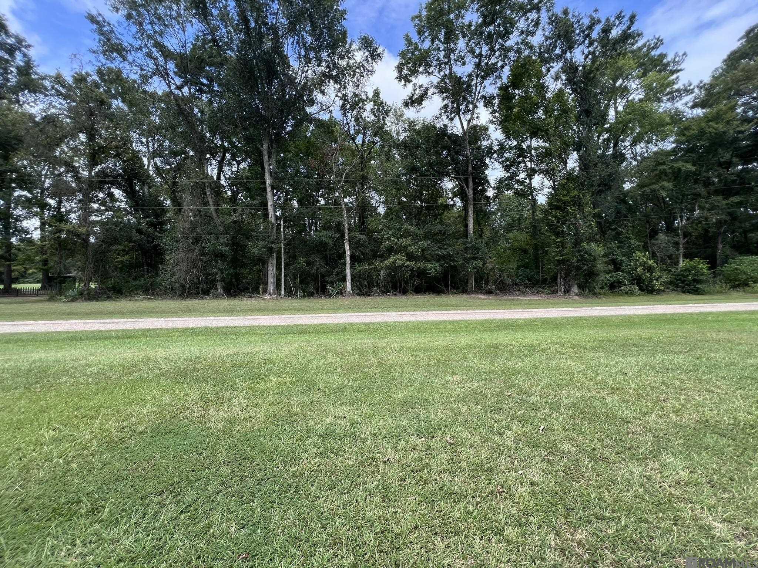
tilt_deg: -0.7
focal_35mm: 13
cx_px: 379
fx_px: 285
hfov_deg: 106.2
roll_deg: +0.4
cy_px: 284
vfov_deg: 89.9
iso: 32
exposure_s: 1/436
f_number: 1.8
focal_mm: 1.57
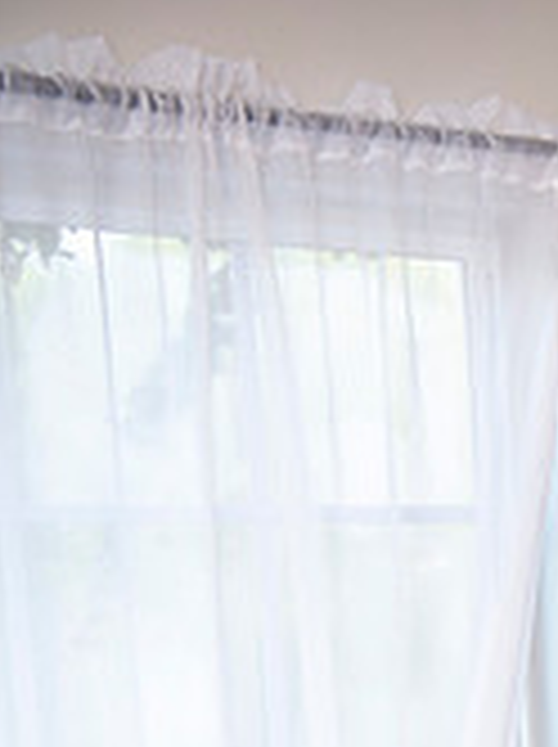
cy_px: 968
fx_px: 2478
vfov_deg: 16.2
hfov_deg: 12.5
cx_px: 670
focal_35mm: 115
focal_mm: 44
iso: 640
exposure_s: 1/200
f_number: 3.5
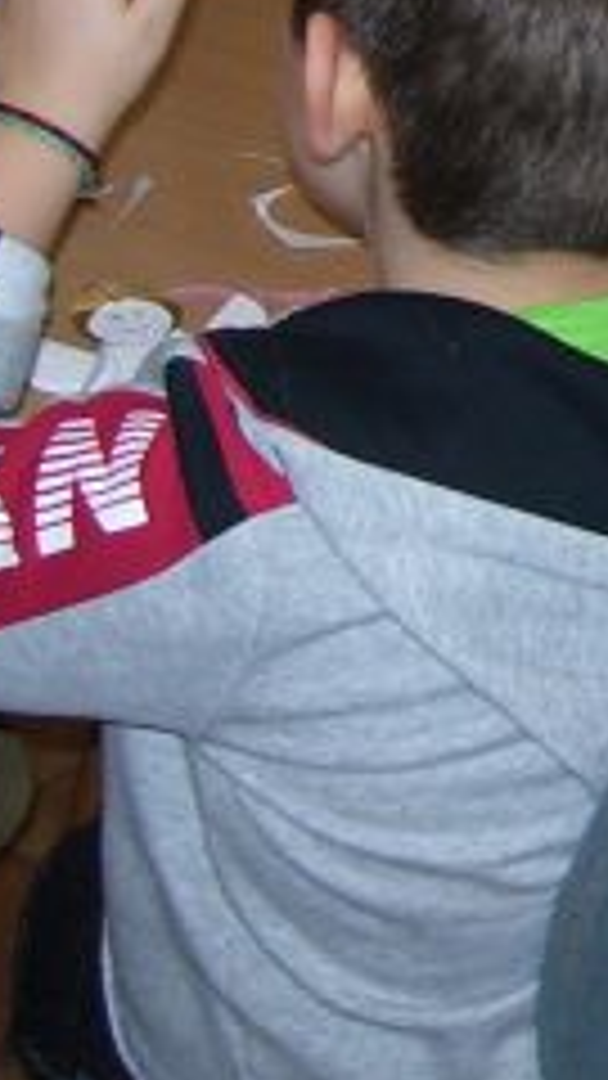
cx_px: 1230
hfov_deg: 8.7
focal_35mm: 131
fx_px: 3755
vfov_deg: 15.9
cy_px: -144
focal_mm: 6
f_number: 2.7
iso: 80
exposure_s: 1/60
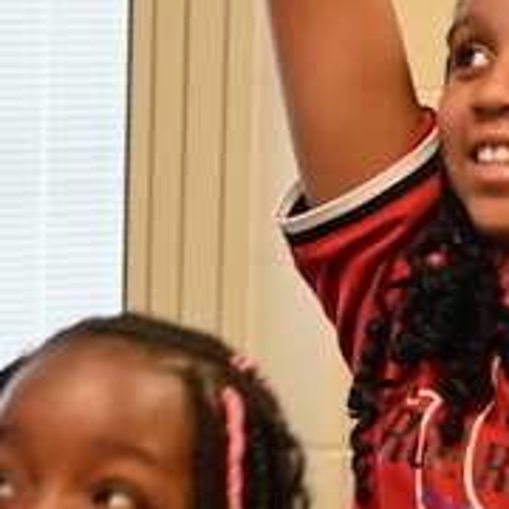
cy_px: 484
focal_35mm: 237
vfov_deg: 7.4
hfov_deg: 7.4
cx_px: 452
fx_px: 3943
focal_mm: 49
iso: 6400
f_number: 4
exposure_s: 1/250
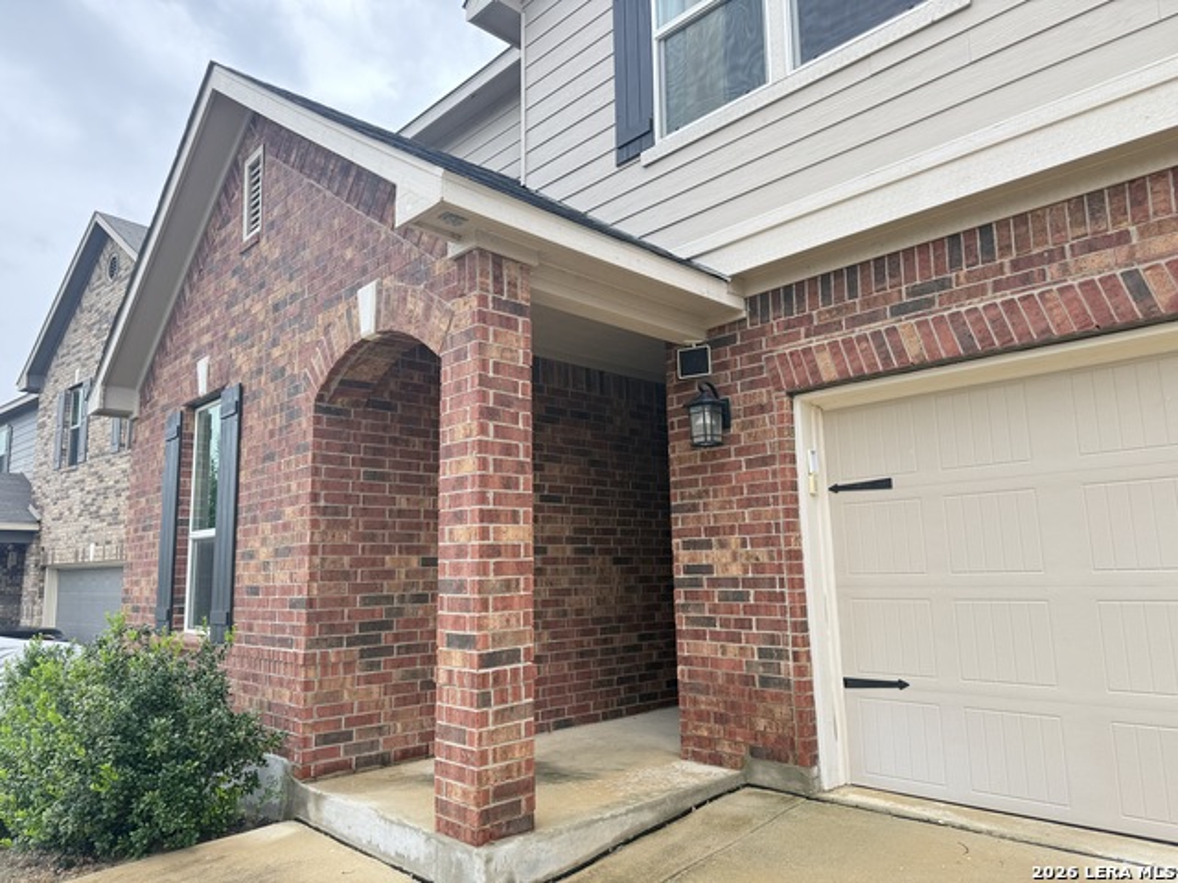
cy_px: 442
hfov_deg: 71.6
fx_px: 817
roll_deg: +1.1
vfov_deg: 56.8
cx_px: 589
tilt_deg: +9.6
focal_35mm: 24
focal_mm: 6.76
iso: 80
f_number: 1.78
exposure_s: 1/517
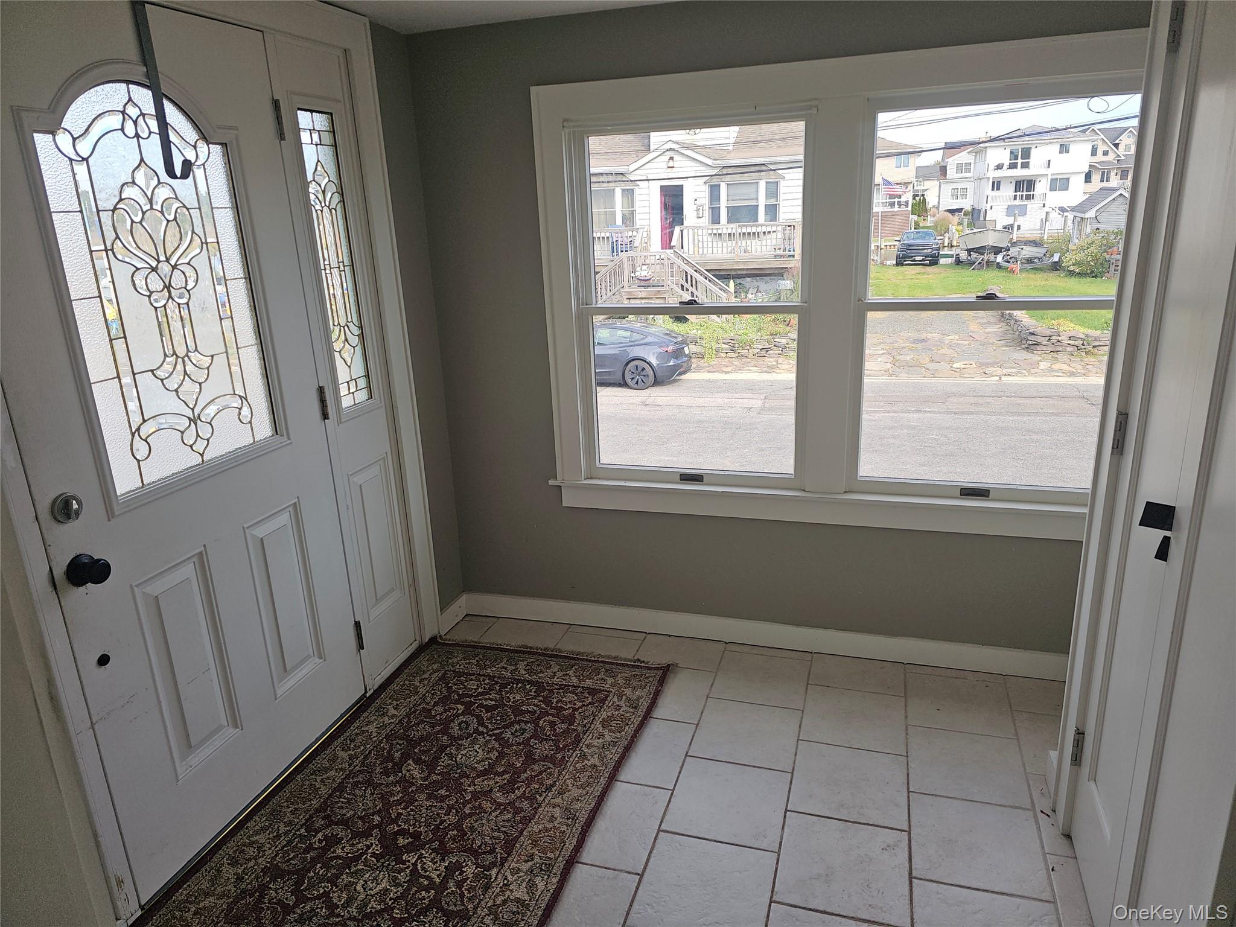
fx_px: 821
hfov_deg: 73.9
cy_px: 464
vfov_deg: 58.9
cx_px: 618
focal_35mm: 23
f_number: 1.7
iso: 16
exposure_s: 1/120
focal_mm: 6.3
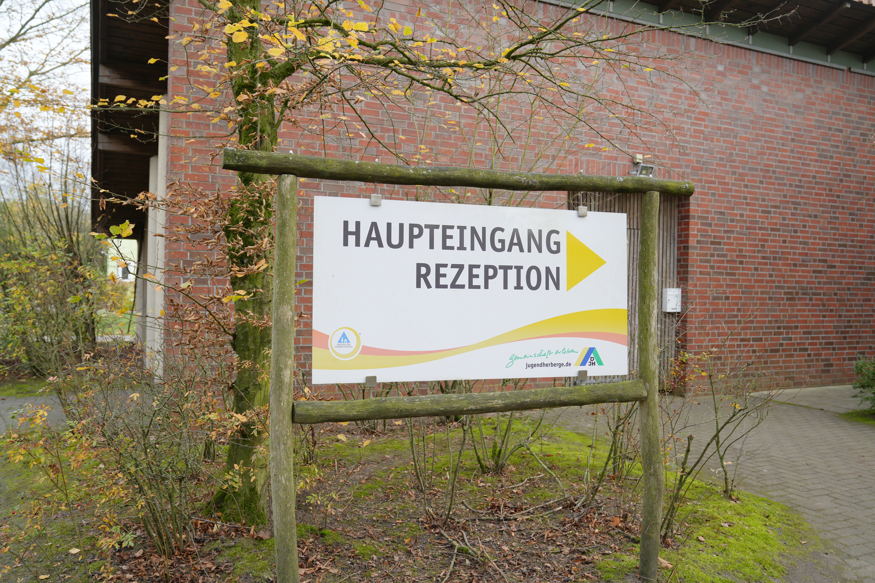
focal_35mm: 29
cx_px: 438
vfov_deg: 45.0
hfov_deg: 63.7
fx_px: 705
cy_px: 292
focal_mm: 29
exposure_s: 1/160
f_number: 4
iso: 200
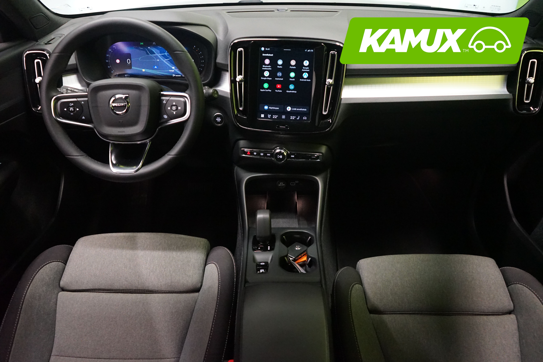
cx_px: 272
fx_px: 422
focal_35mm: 28
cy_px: 181
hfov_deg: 65.5
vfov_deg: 46.4
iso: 6400
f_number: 3.5
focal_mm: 28
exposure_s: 1/60
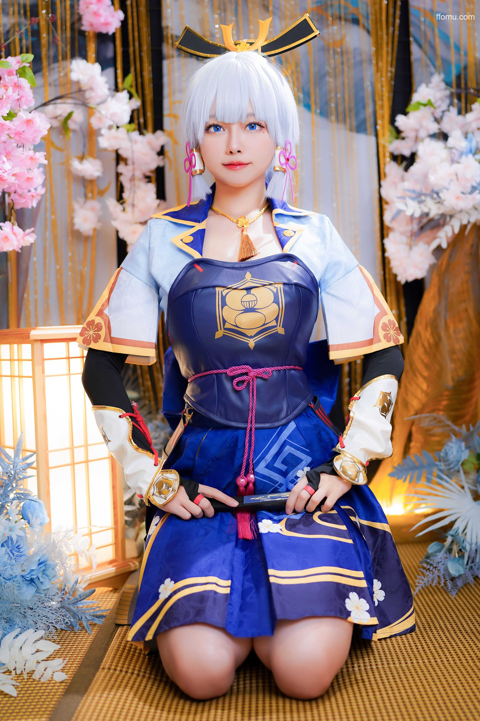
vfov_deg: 54.4
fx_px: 700
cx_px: 240
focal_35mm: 35
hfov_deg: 37.9
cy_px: 360
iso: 100
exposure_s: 1/160
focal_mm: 35
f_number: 1.6
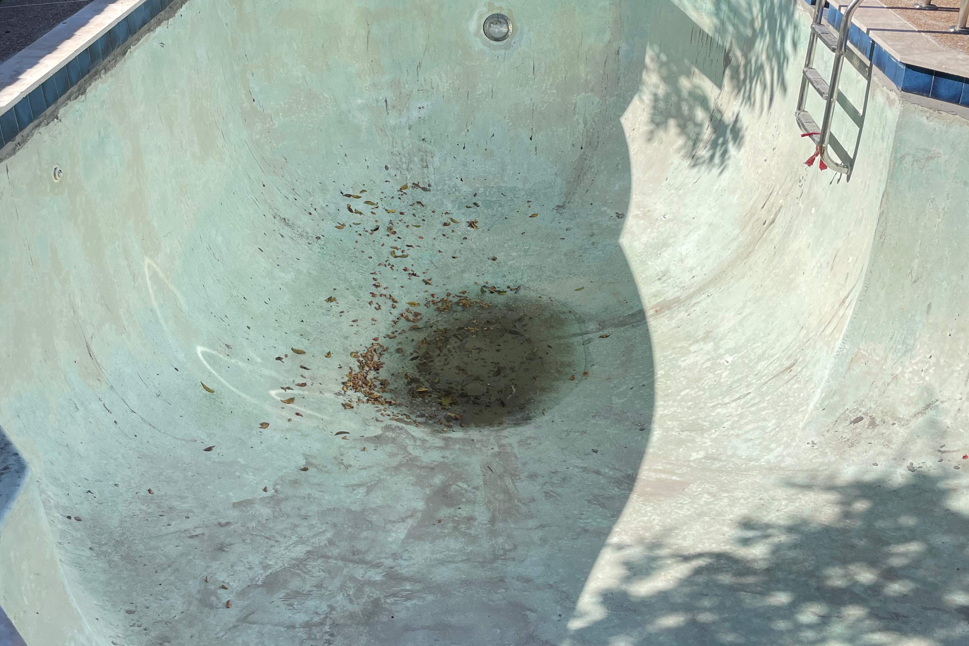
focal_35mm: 37
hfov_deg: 51.9
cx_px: 492
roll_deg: -0.9
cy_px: 178
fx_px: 996
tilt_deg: -24.0
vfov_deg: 35.3
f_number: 1.6
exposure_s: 1/3205
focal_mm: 4.2
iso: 32
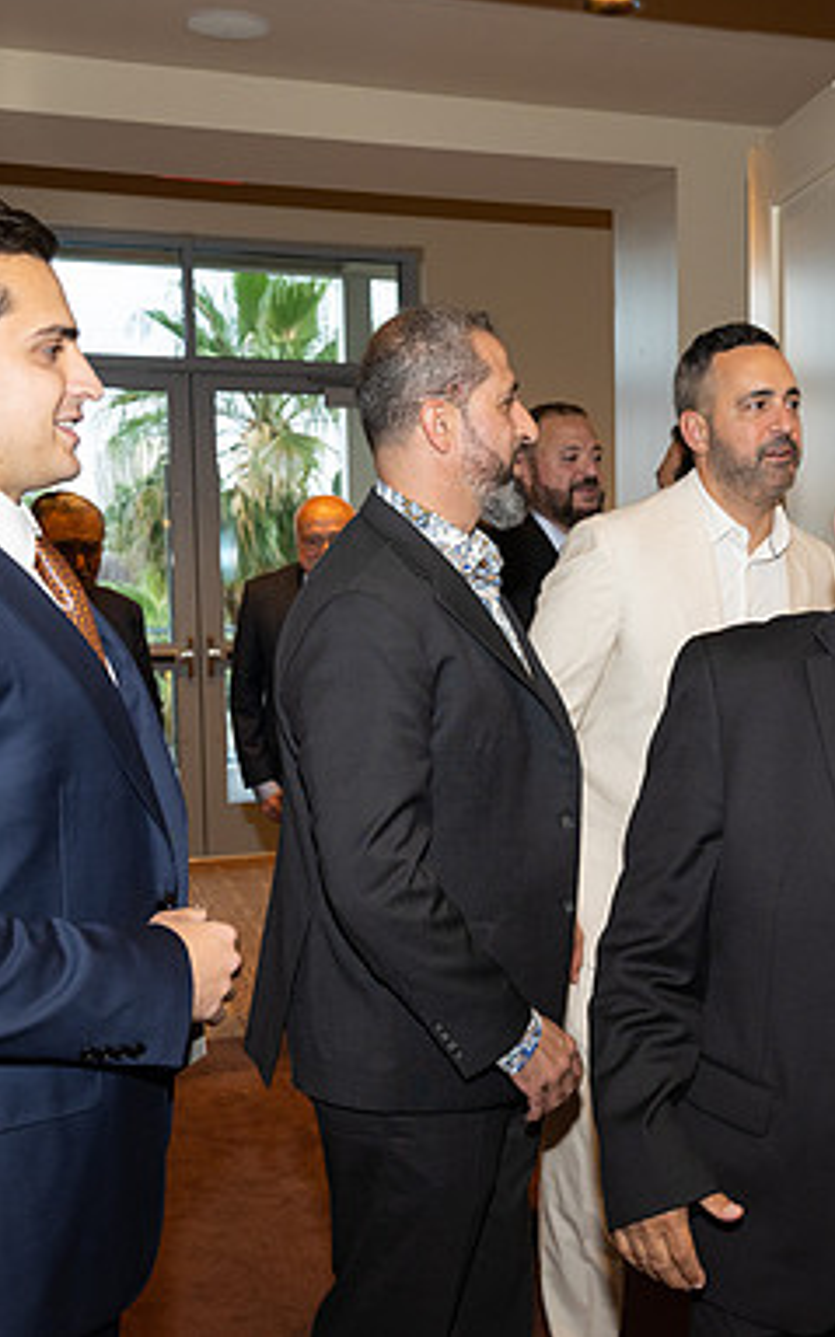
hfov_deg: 30.8
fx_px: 1495
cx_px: 612
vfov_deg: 48.2
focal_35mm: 41
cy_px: 716
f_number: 5.6
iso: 800
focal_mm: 24
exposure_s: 1/100
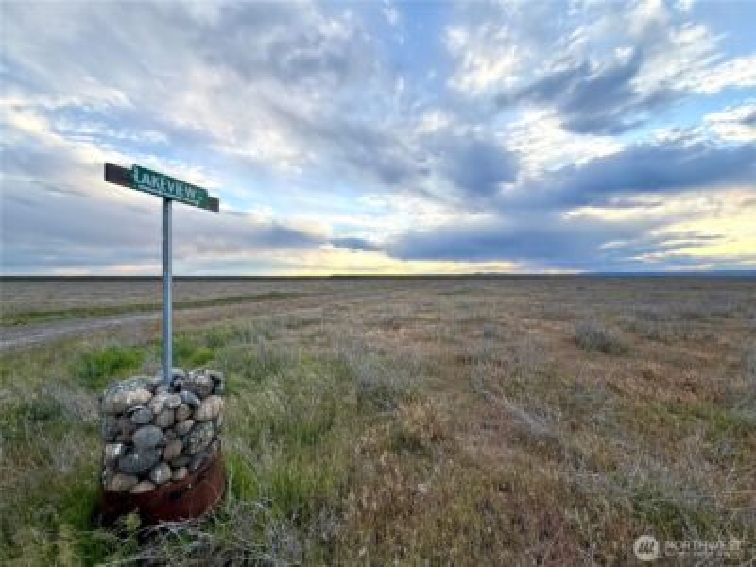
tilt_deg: -0.6
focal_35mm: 14
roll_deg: +0.1
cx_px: 378
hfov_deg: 102.1
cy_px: 284
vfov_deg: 85.7
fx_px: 306
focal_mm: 2.22
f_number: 2.2
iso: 50
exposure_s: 1/502
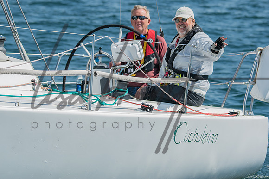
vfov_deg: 5.6
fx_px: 1850
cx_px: 134
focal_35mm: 248
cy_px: 90
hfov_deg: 8.3
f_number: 5.6
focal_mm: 165
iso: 100
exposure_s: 1/500
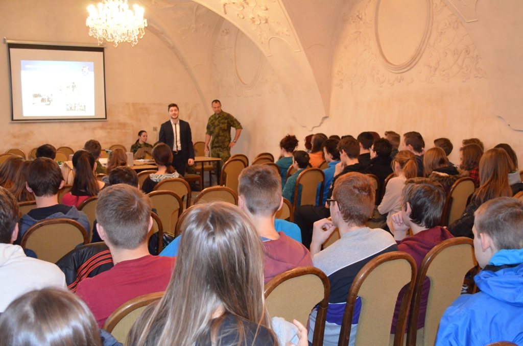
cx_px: 262
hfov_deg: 49.6
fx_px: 565
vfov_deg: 34.1
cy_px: 173
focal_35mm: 39
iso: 3200
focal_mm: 26
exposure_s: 1/60
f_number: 4.2
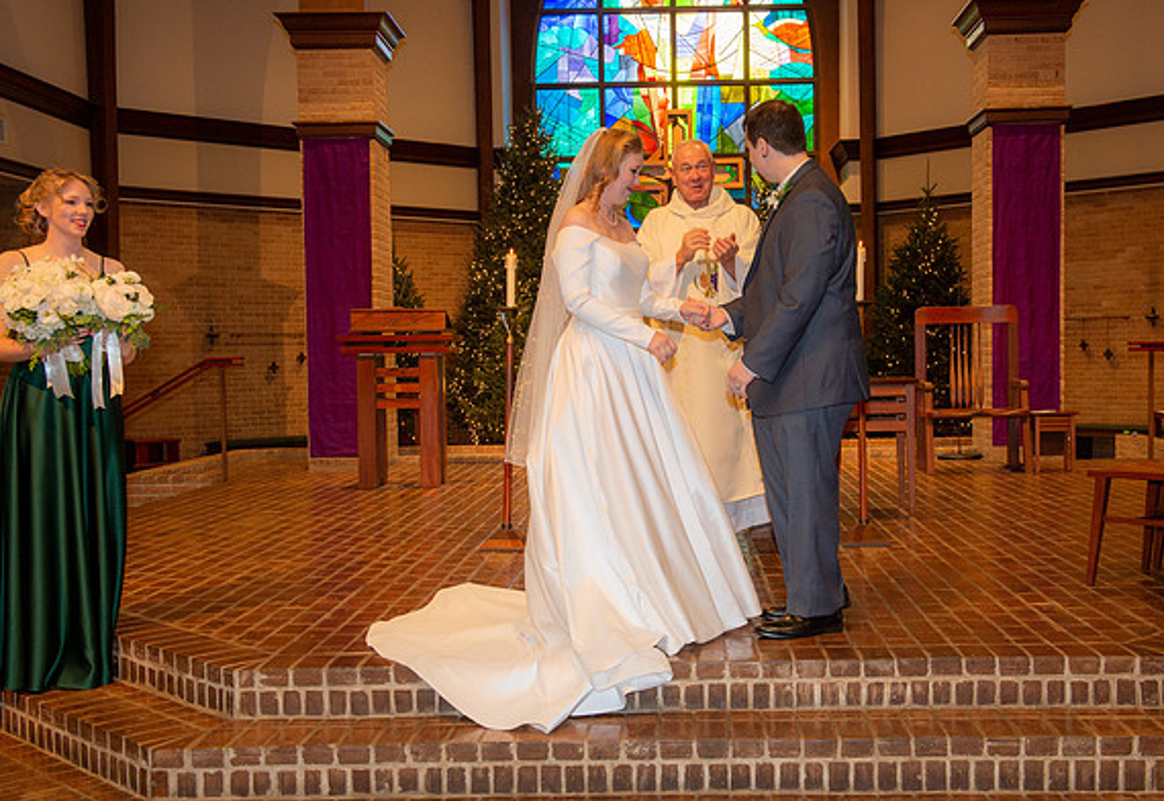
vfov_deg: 31.1
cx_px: 646
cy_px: 408
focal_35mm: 44
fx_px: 1437
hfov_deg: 44.0
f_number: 5.6
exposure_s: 1/125
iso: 1600
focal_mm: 38
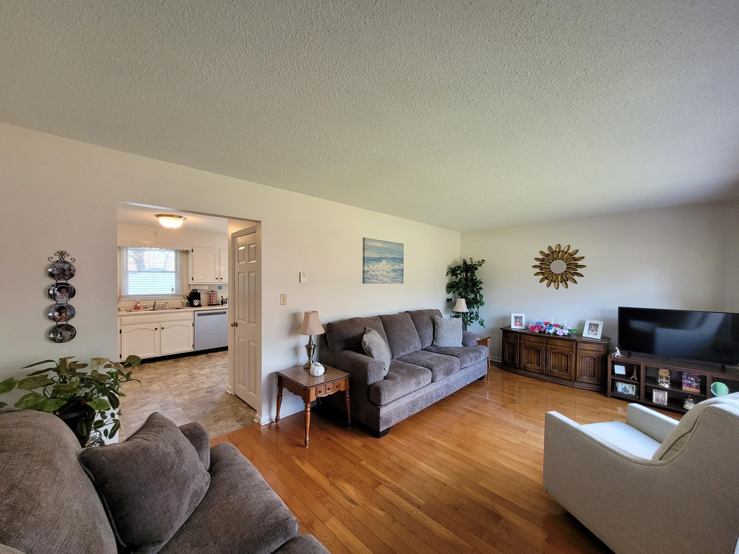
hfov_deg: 106.2
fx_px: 278
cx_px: 370
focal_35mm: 13
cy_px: 277
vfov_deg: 89.9
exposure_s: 1/60
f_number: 2.2
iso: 200
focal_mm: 1.74
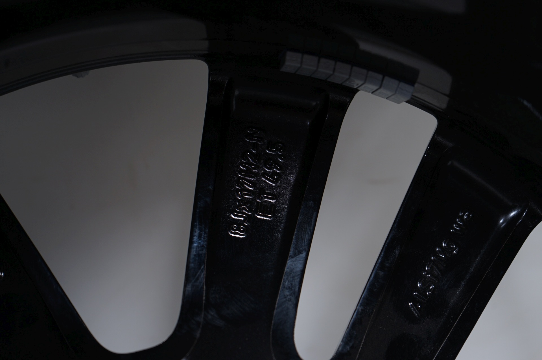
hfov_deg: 37.5
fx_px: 797
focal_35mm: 53
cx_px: 271
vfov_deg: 25.5
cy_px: 180
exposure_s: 1/125
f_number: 5.6
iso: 250
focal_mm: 53
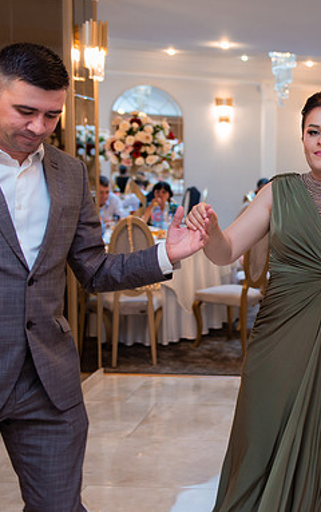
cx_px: 338
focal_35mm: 54
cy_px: 255
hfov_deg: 22.8
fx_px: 754
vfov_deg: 37.5
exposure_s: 1/200
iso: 1250
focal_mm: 35
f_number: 2.8
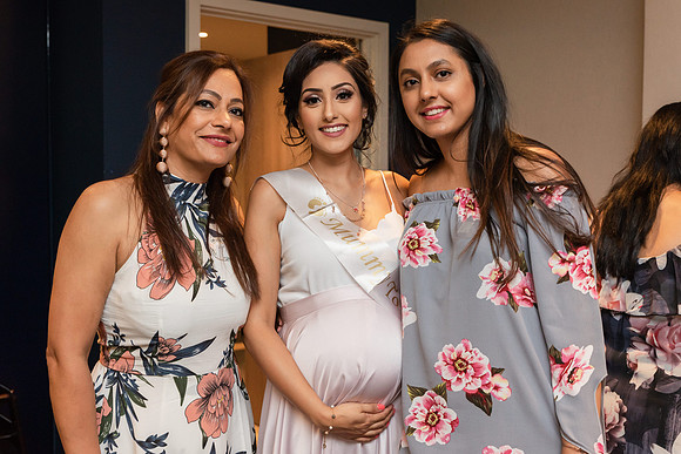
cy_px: 222
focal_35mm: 45
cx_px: 340
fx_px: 845
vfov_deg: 30.1
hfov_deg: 43.9
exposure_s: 1/160
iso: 2000
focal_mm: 42
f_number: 4
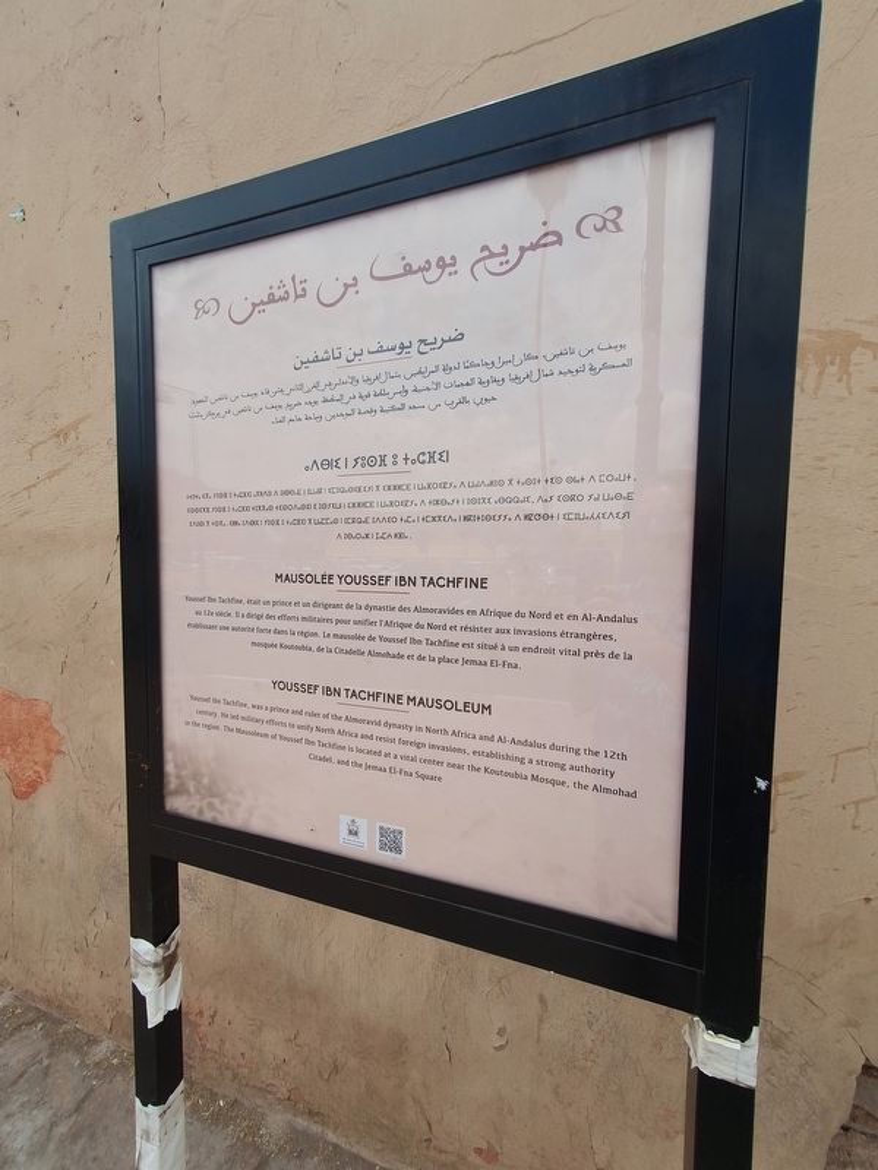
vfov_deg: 106.2
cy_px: 585
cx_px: 439
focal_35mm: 13
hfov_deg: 89.9
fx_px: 440
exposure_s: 1/736
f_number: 2.2
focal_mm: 1.8
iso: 50
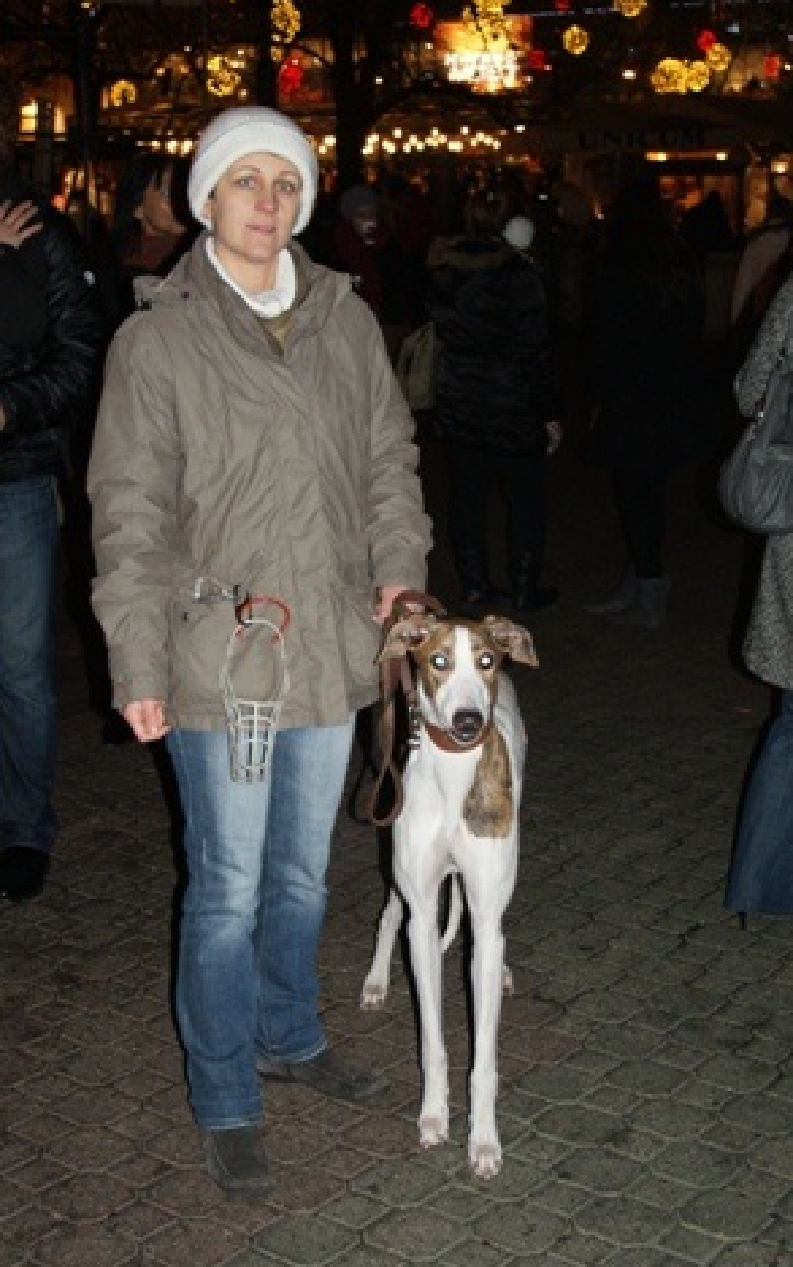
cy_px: 628
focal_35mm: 47
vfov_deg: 42.6
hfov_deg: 27.5
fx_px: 1623
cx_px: 409
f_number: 4.5
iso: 400
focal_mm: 30
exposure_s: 1/60
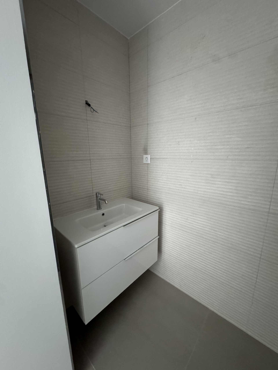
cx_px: 139
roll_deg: +0.5
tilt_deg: -11.0
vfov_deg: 102.1
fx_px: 150
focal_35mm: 14
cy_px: 185
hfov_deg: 85.7
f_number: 2.2
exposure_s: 1/60
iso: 1250
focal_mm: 2.22
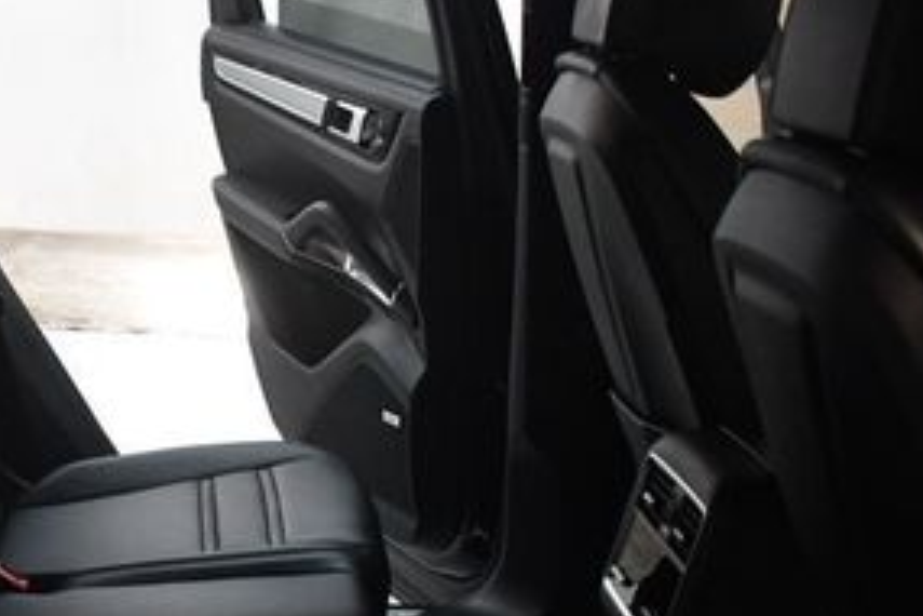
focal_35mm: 74
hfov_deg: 26.7
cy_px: 467
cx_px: 146
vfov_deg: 18.3
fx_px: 1897
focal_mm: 22
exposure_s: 1/125
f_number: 3.5
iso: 3200
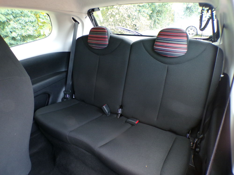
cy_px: 88
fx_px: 162
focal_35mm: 24
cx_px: 117
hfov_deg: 71.6
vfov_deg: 56.8
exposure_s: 1/17
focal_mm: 4.3
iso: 376
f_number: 3
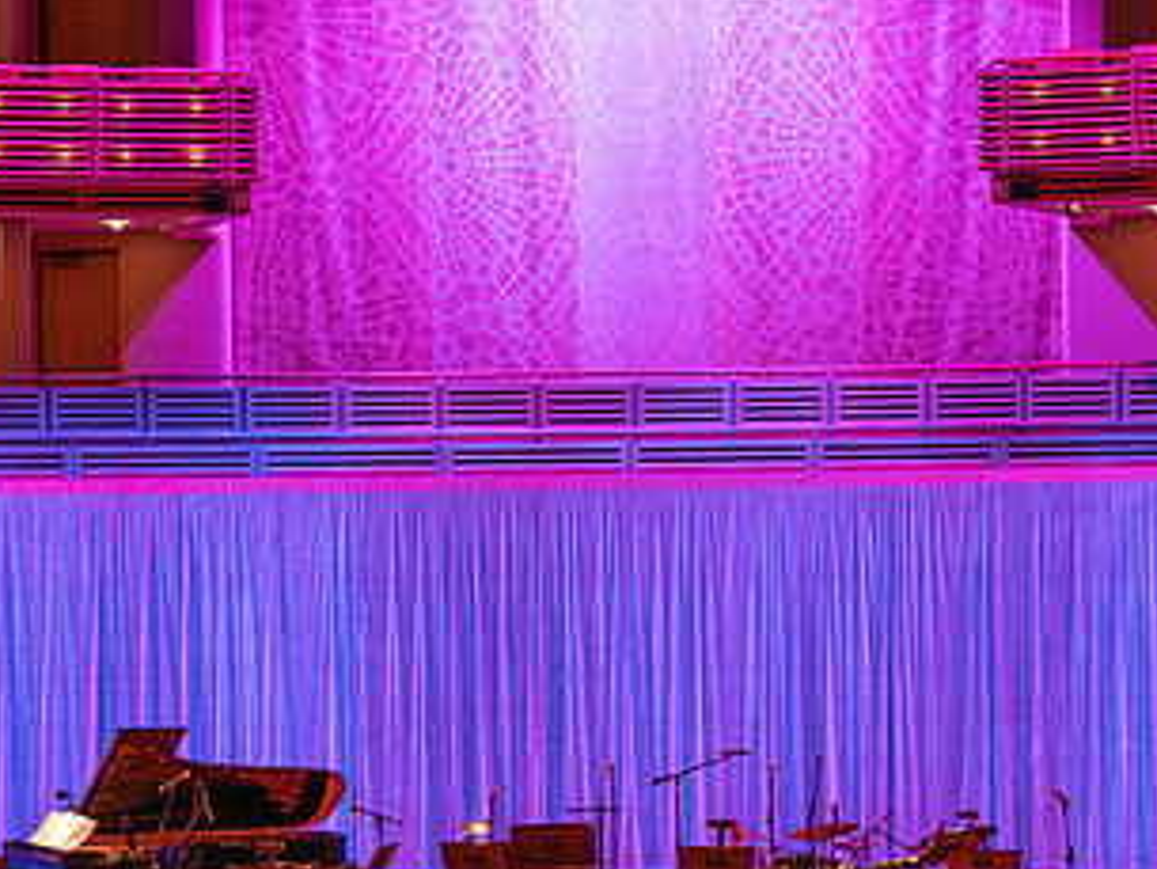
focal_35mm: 129
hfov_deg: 15.3
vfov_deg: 11.4
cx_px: 682
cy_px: 723
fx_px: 4313
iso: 3200
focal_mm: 70
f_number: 4
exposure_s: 1/50
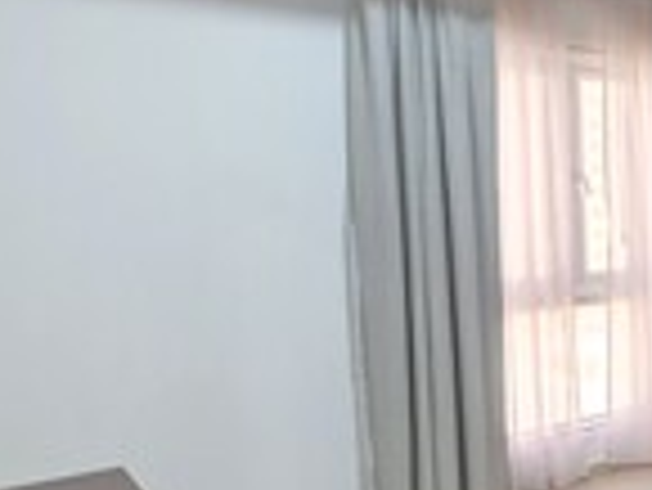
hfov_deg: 30.5
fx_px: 773
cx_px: 929
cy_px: 276
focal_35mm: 41
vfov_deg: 35.1
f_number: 1.9
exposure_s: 1/100
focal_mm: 2.2
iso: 200
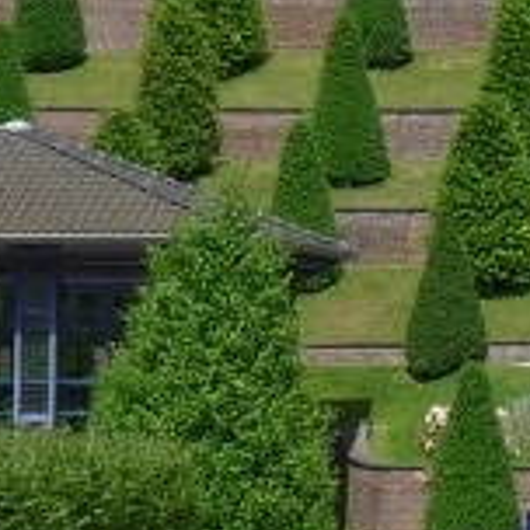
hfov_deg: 3.9
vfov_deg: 4.0
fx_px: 7535
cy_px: -119
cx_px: 1562
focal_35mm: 435
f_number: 5.6
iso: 100
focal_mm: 9.8
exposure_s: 1/400
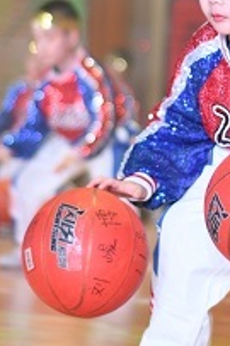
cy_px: 36
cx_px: 237
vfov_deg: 10.1
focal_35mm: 203
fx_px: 1949
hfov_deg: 6.7
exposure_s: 1/800
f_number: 1.8
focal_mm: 50
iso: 400
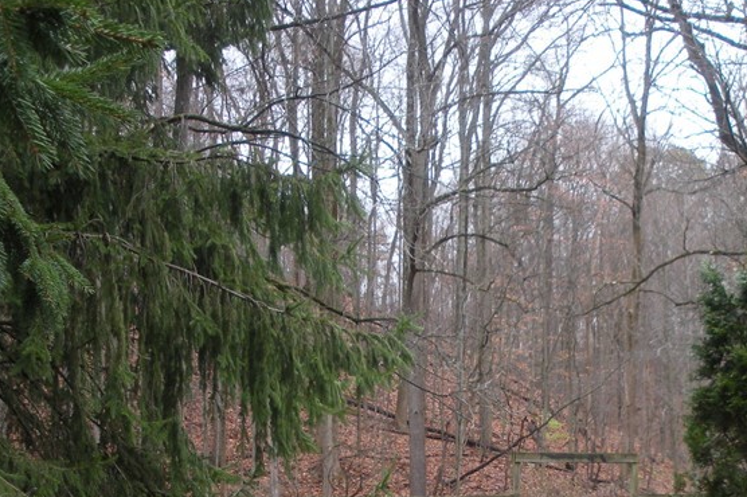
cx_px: 554
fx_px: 1431
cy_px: 458
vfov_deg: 19.3
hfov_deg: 28.8
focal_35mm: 69
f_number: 3.5
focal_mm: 6.3
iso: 115
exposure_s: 1/59
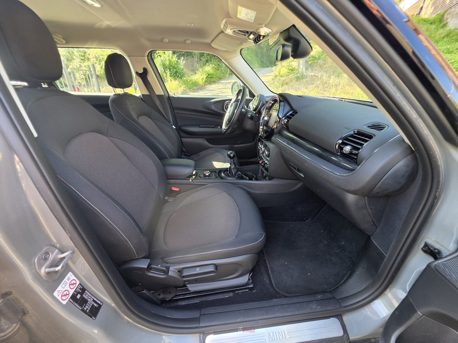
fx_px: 172
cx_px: 229
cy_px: 172
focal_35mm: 13
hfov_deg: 106.2
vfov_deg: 89.9
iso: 64
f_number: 1.9
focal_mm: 2.2
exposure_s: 1/120
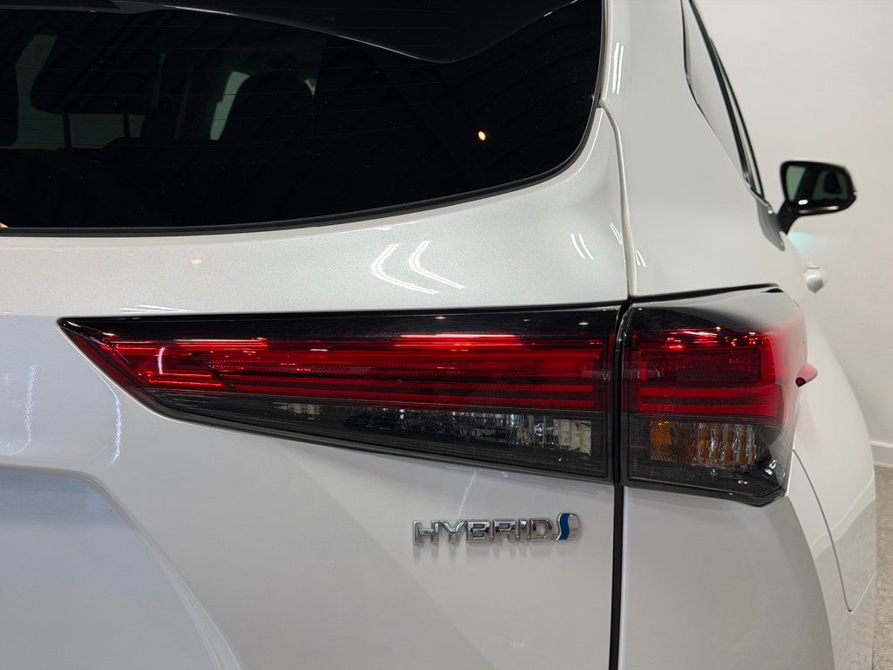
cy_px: 335
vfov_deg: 30.3
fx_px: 1238
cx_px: 446
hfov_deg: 39.7
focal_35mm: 48
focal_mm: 6.76
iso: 64
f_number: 1.78
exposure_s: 1/354
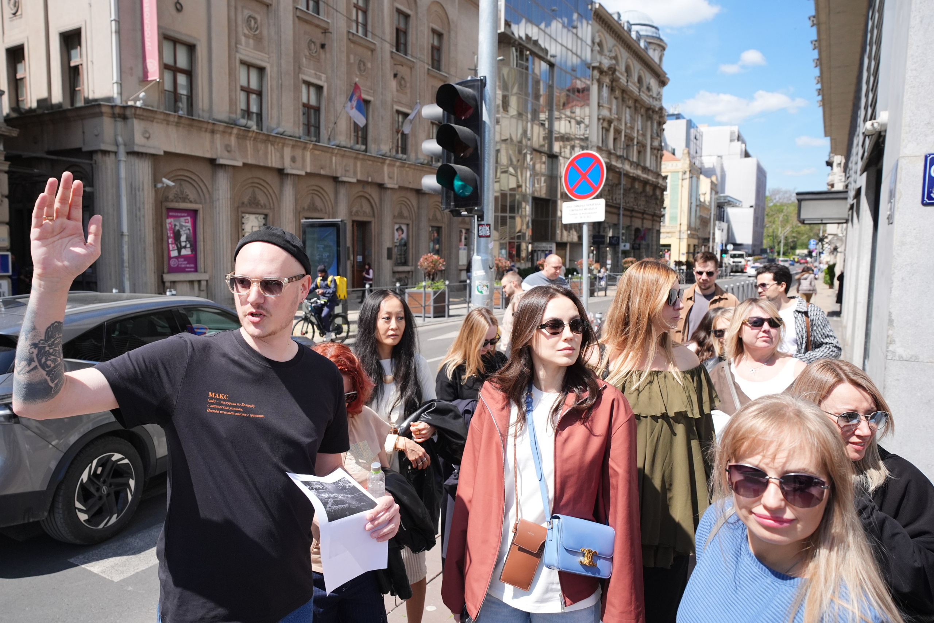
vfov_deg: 51.3
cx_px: 467
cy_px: 312
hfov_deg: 71.5
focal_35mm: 25
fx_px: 649
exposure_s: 1/3200
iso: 1000
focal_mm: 25
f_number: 5.6
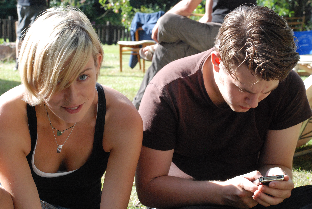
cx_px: 156
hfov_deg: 27.0
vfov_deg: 18.2
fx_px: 651
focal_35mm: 75
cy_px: 104
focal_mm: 50
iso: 1600
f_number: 10
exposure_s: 1/400
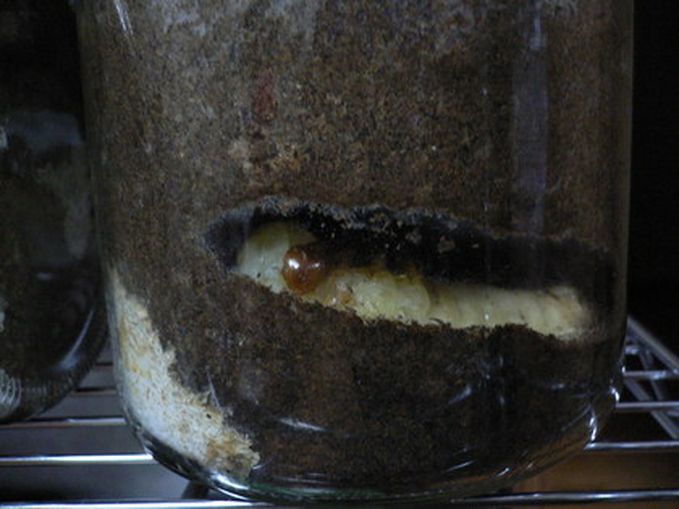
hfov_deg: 52.6
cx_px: 340
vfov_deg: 40.7
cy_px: 254
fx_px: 687
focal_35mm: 35
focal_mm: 5.8
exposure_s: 1/8
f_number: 2.8
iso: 200
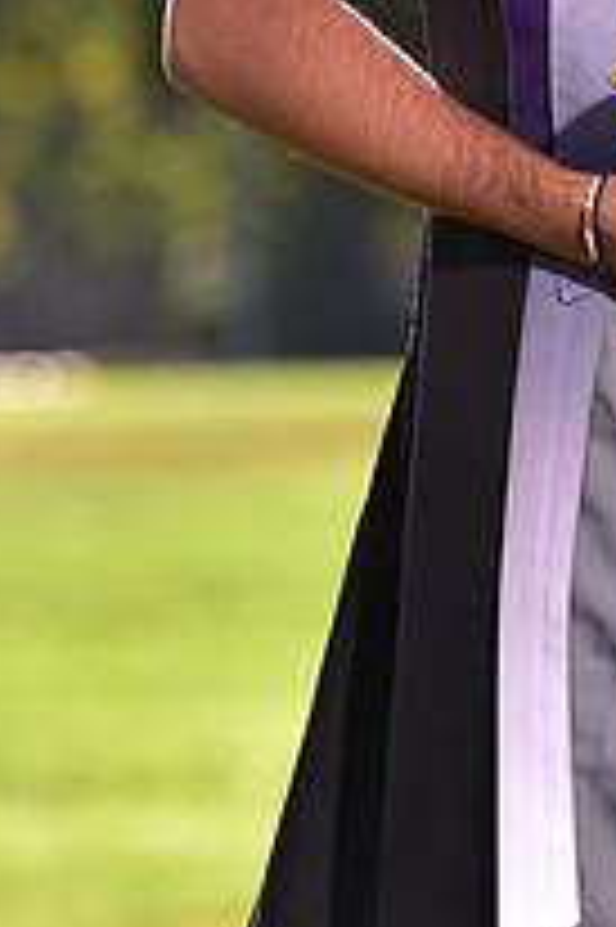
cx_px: 762
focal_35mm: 465
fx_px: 11954
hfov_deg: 2.9
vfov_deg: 4.4
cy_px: -288
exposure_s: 1/250
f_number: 4.5
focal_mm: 165
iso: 80
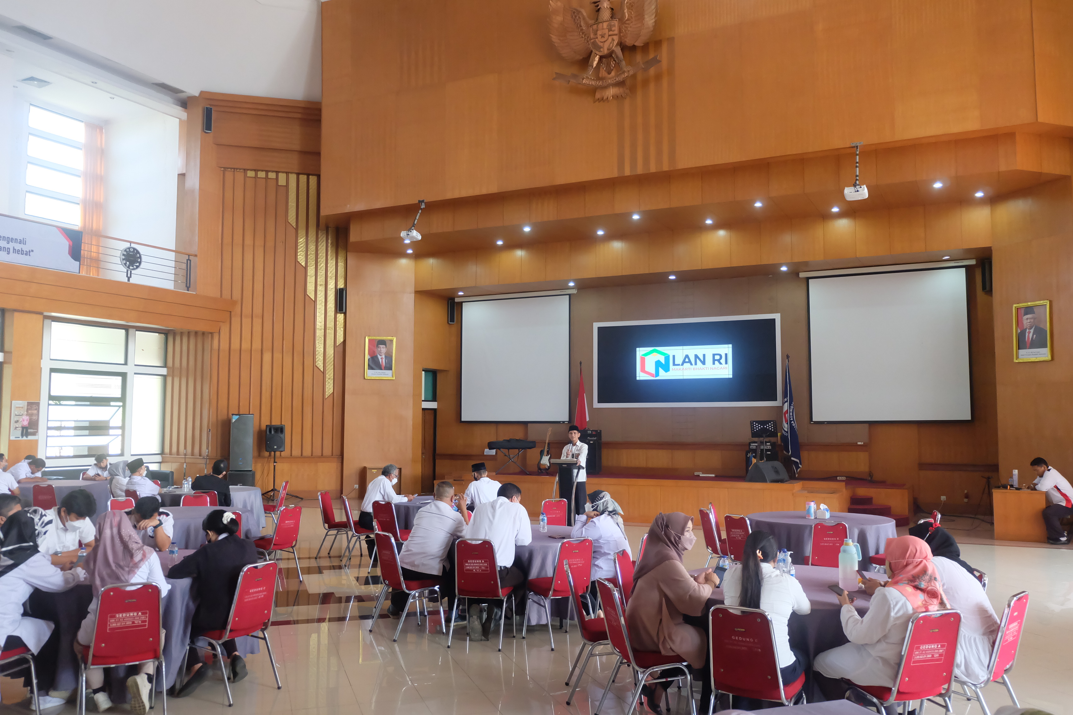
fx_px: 864
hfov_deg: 63.7
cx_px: 536
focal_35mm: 29
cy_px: 358
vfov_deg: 45.0
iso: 3200
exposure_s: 1/140
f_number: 3.8
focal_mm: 19.2
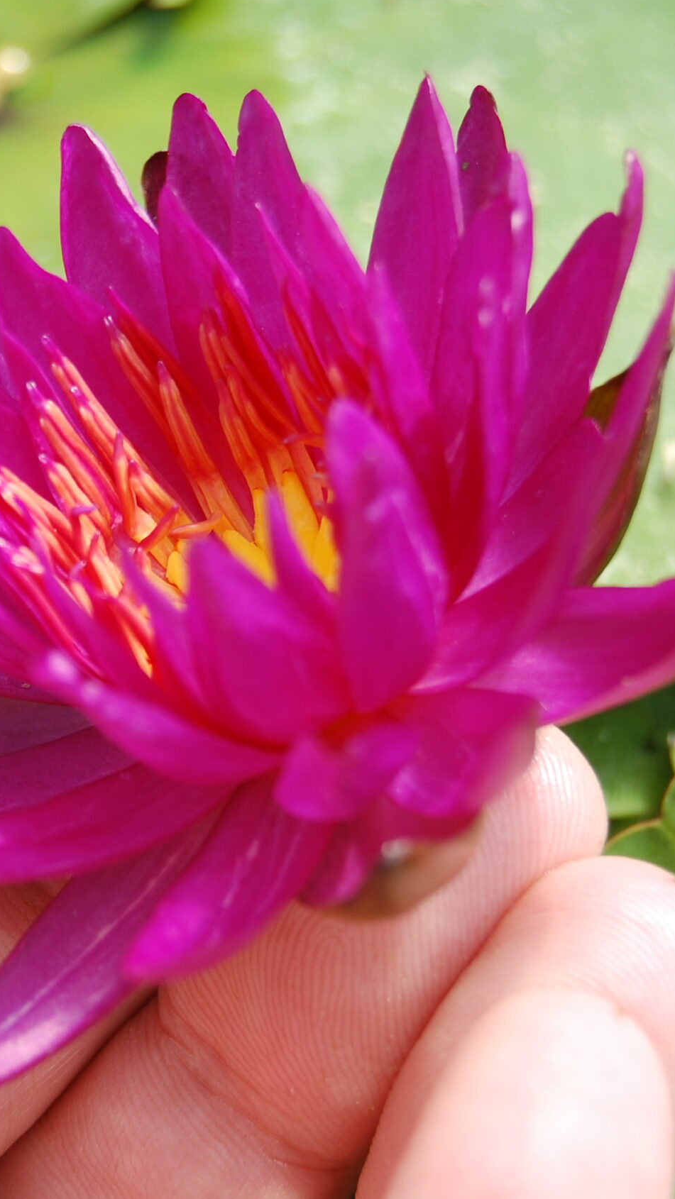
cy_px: 596
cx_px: 288
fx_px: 4160
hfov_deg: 9.3
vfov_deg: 16.4
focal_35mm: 131
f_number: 7.1
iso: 200
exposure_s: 1/200
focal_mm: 55
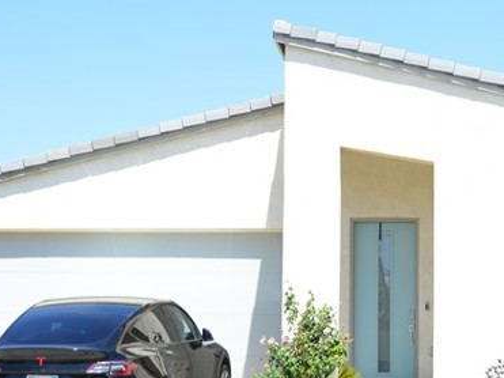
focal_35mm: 77
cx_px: 398
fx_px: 1121
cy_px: 258
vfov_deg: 19.1
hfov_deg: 25.0
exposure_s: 1/250
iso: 200
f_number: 9
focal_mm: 29
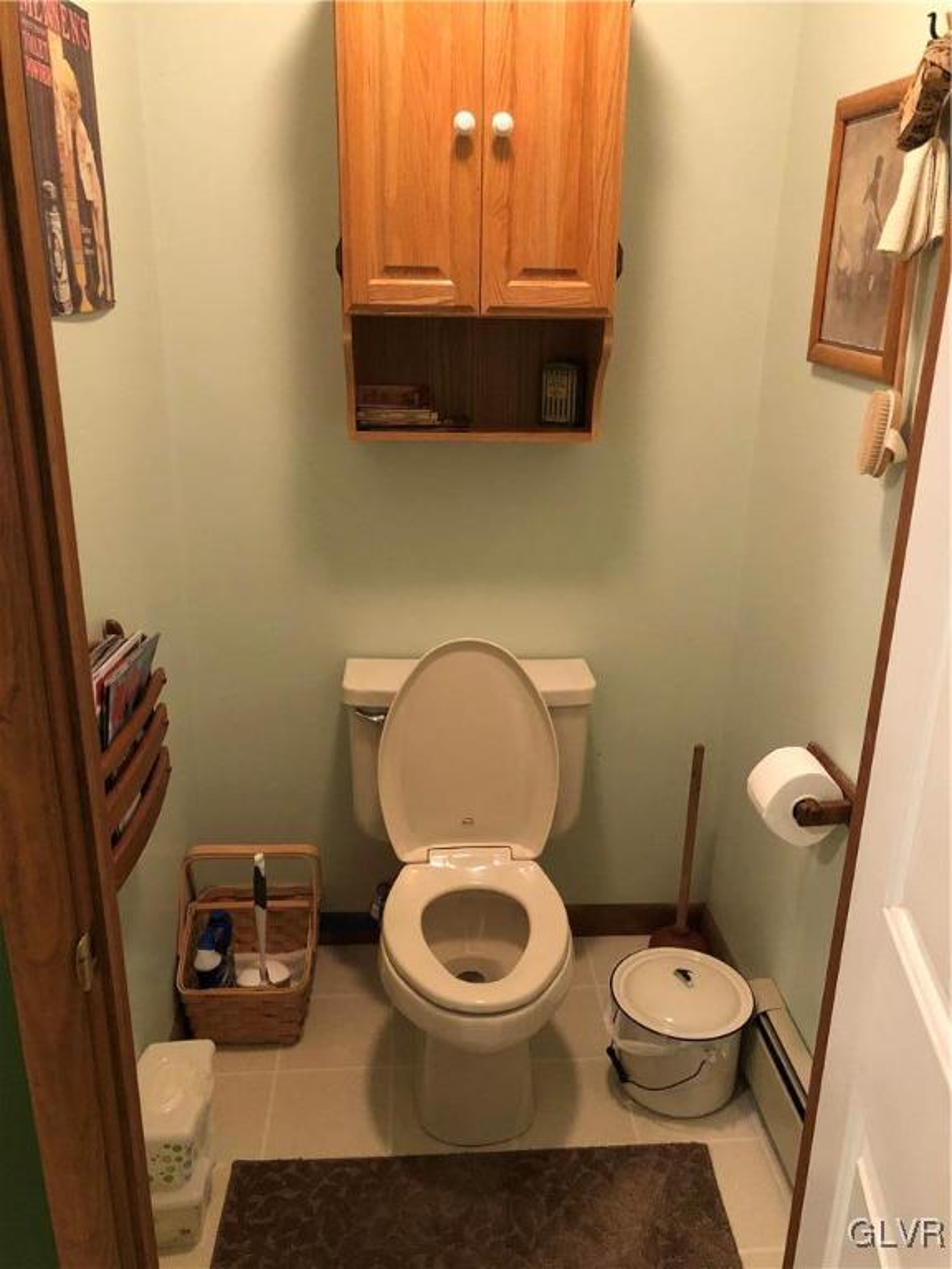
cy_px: 634
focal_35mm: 28
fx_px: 1027
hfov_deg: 49.7
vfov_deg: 63.4
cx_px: 476
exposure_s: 1/11
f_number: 1.8
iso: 100
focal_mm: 3.99
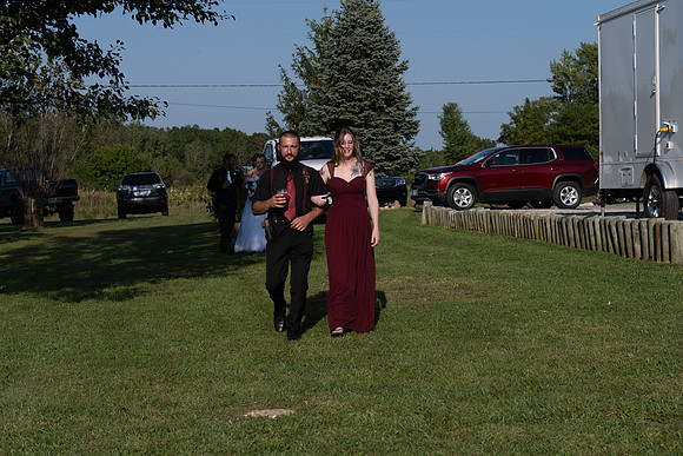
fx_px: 1328
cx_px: 342
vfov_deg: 19.5
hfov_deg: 28.8
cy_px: 228
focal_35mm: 70
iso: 250
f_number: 7.1
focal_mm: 70
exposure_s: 1/1250
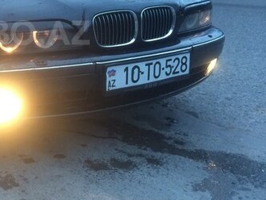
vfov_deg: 24.7
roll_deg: +3.0
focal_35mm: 58
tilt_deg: -7.1
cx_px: 7
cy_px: 33
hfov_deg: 31.1
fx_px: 446
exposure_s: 1/33
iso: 125
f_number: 2.2
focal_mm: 4.15
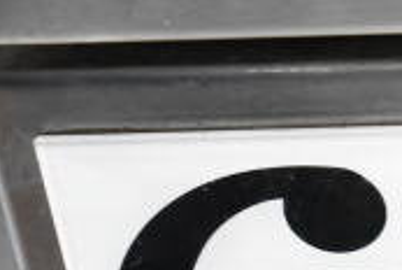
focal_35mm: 169
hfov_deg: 11.4
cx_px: 702
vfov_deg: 8.1
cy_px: 211
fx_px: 1890
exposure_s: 1/50
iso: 3600
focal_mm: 32
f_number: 4.5
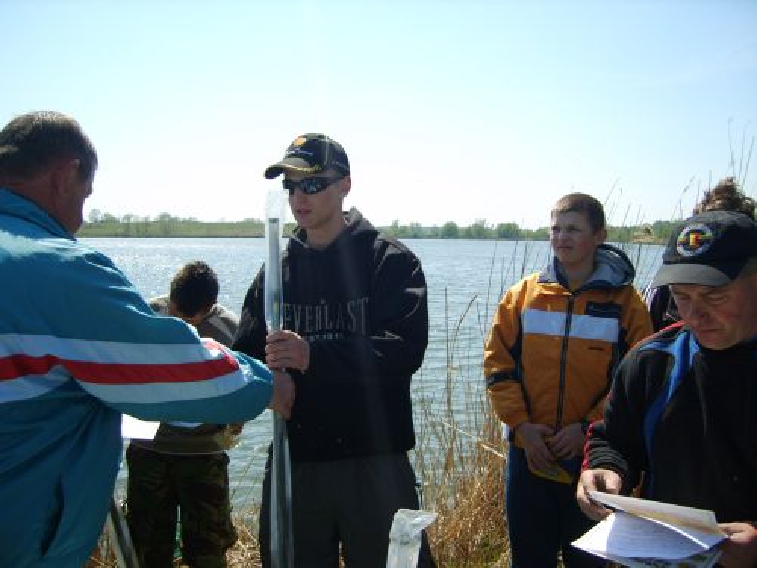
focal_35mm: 35
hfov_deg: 52.6
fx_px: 765
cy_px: 284
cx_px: 378
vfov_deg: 40.7
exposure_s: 1/180
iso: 50
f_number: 7.1
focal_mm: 7.4
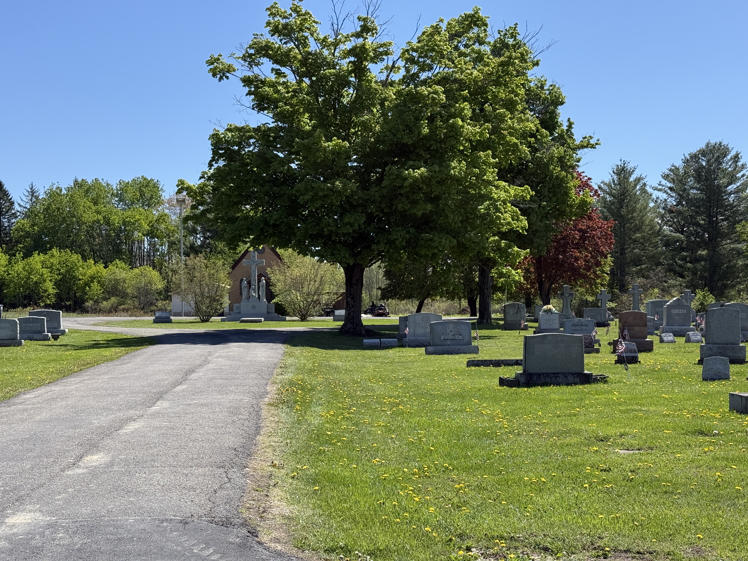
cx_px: 374
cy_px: 280
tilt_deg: +2.5
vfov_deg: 30.3
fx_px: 1037
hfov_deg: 39.7
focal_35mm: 48
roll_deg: +1.0
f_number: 1.78
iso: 80
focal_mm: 6.76
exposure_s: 1/3891
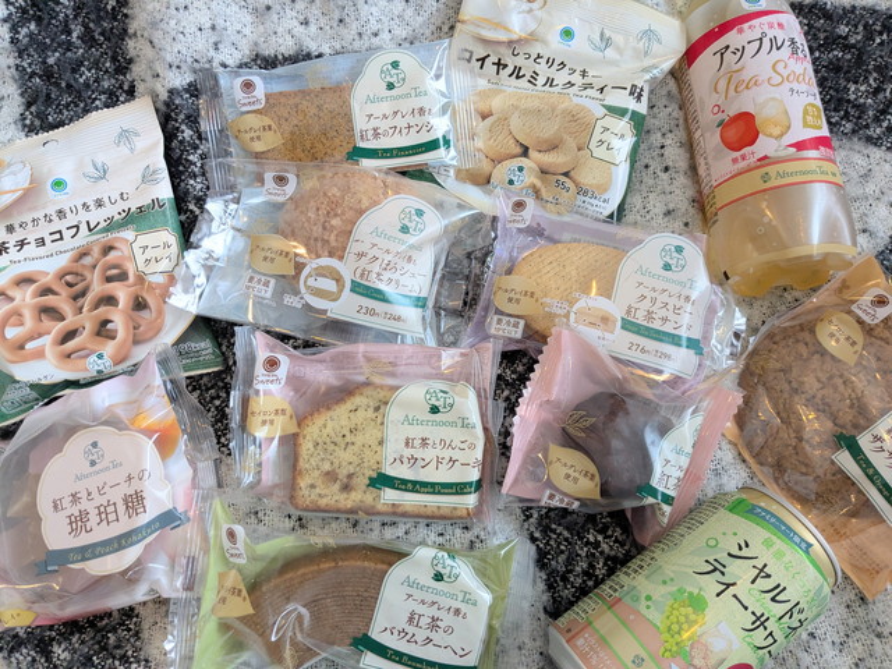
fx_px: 696
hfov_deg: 65.3
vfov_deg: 51.4
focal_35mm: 27
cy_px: 334
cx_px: 446
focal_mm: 4.38
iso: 237
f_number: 1.73
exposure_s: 1/120
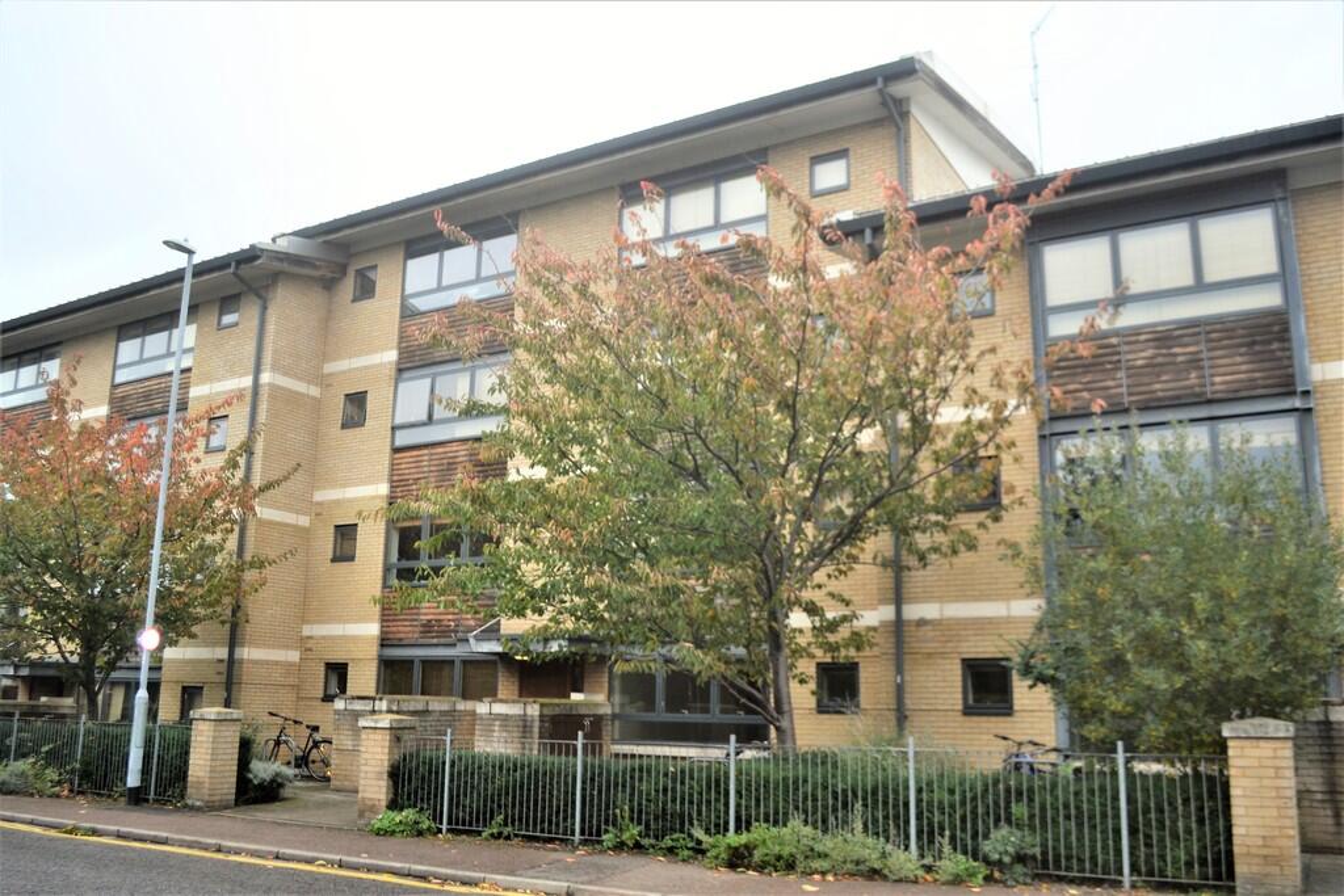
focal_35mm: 30
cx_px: 672
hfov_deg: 61.9
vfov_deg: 43.6
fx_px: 1120
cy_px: 448
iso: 100
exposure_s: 1/160
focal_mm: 20
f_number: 4
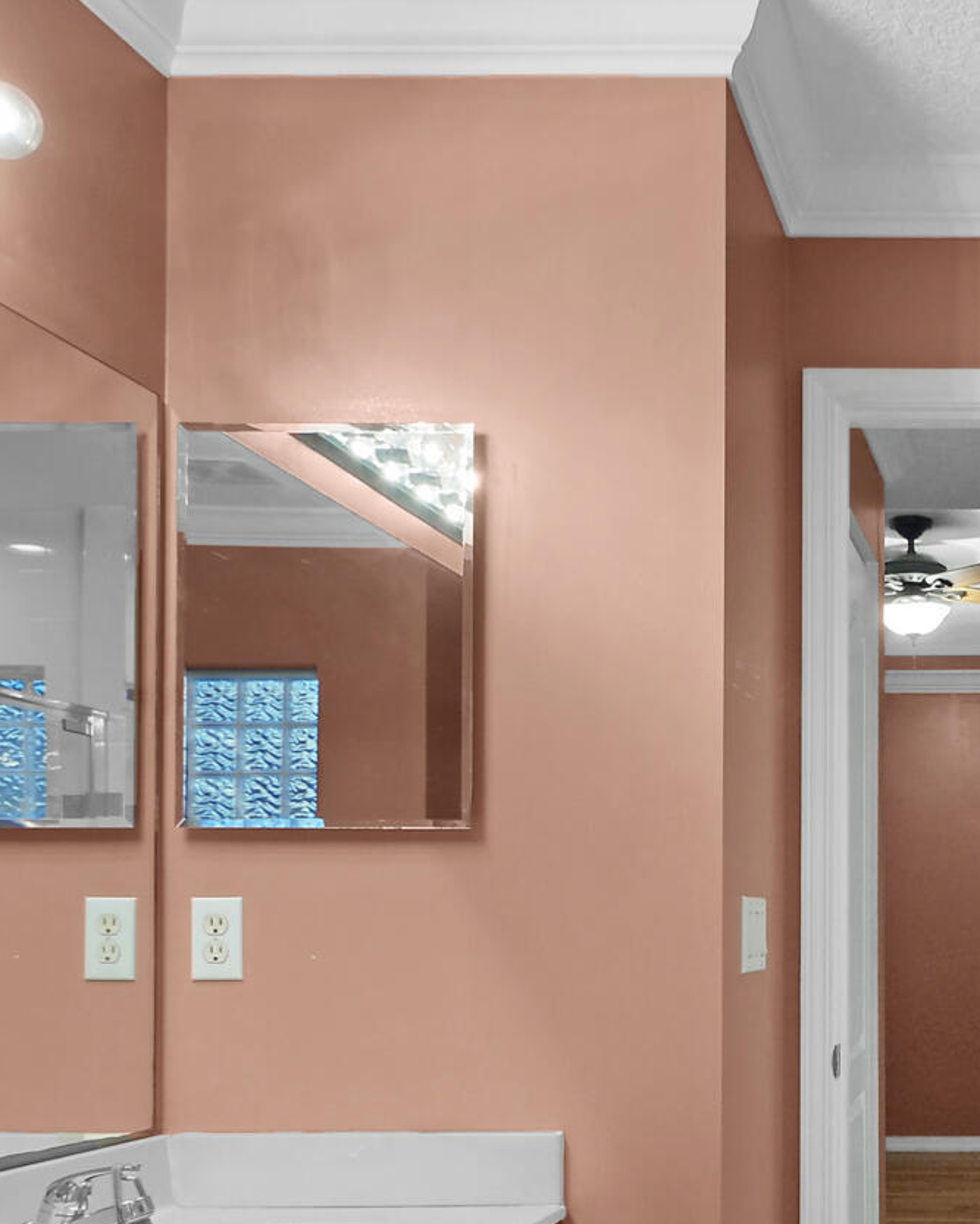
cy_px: 916
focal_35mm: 41
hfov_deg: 32.3
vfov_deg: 43.4
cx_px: 1068
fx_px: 1486
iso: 400
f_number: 4
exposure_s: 1/160
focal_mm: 7
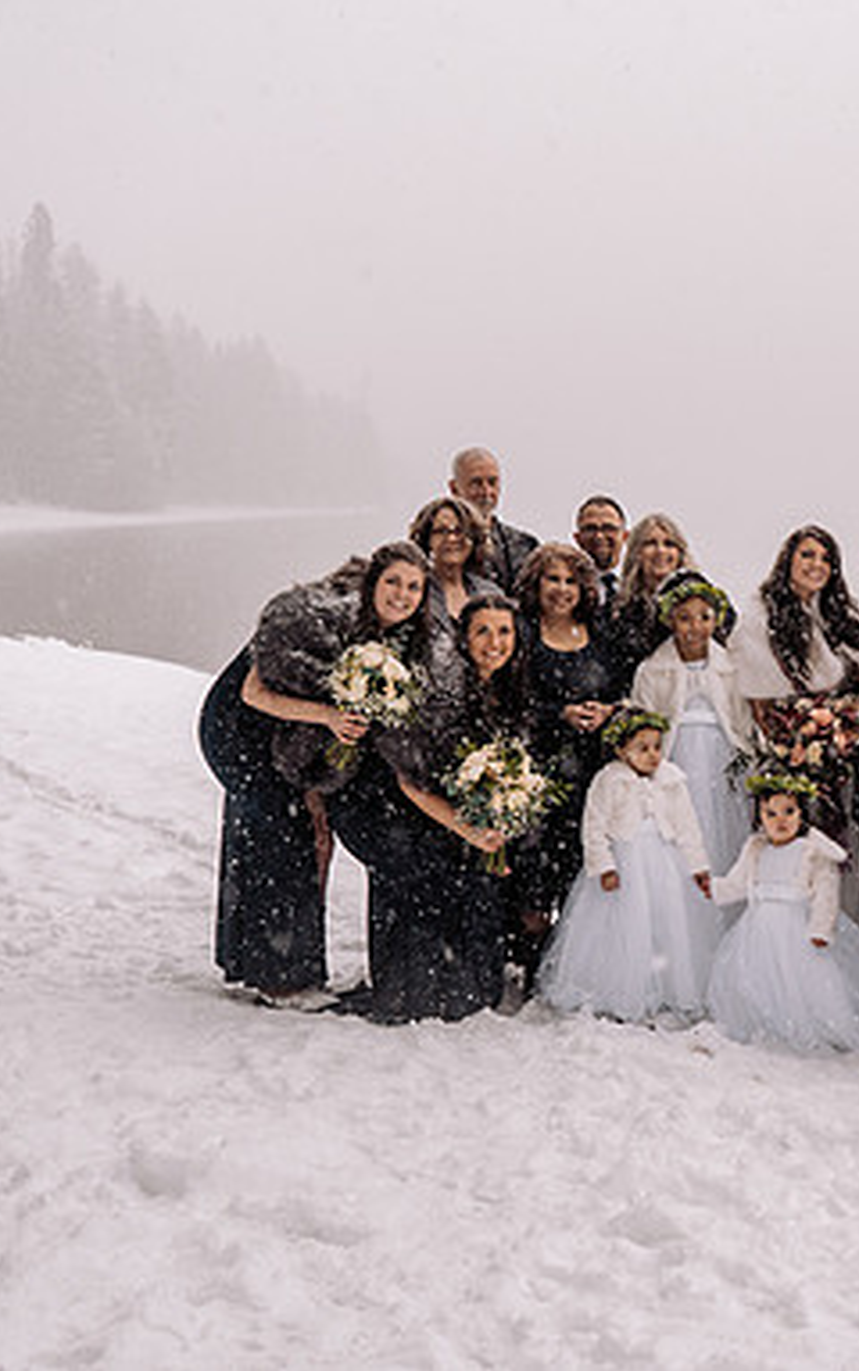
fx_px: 2168
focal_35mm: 58
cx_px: 958
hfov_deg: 21.2
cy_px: 648
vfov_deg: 35.1
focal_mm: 35
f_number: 5
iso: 1250
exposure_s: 1/250
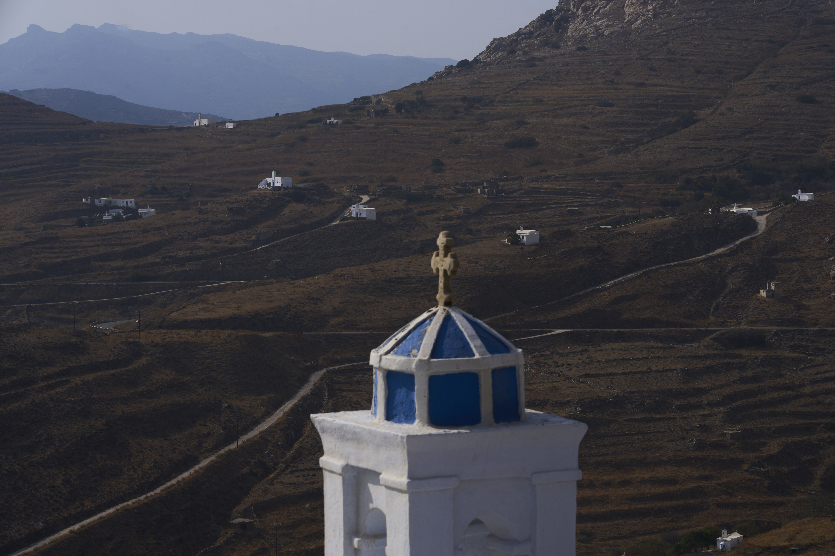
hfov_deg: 18.6
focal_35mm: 110
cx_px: 418
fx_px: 2551
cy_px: 278
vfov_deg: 12.5
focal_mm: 110
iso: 64
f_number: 14
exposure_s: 1/250
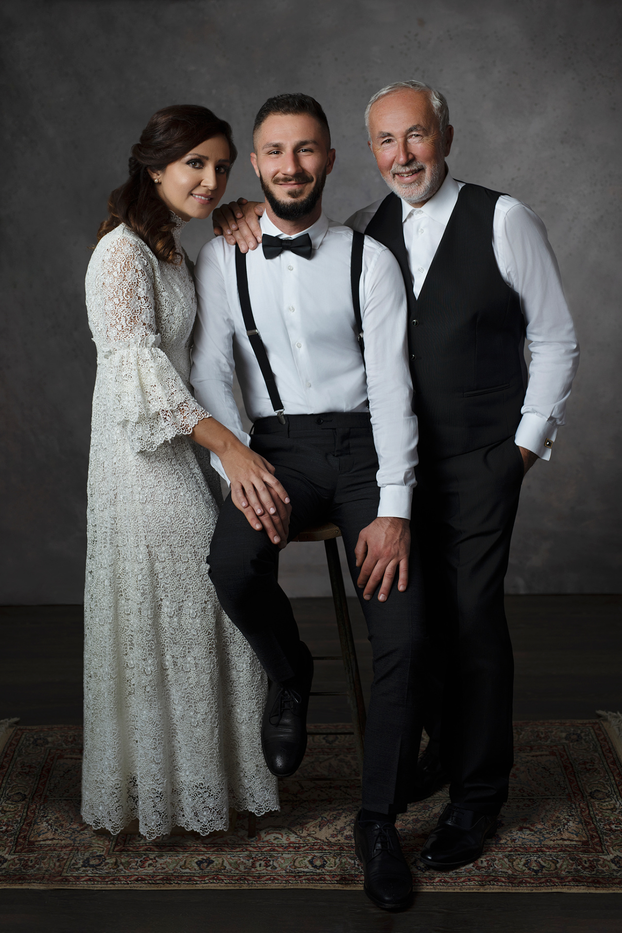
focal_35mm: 50
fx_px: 1296
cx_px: 311
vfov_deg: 39.6
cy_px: 466
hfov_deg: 27.0
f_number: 8
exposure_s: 1/200
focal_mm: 50
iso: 100
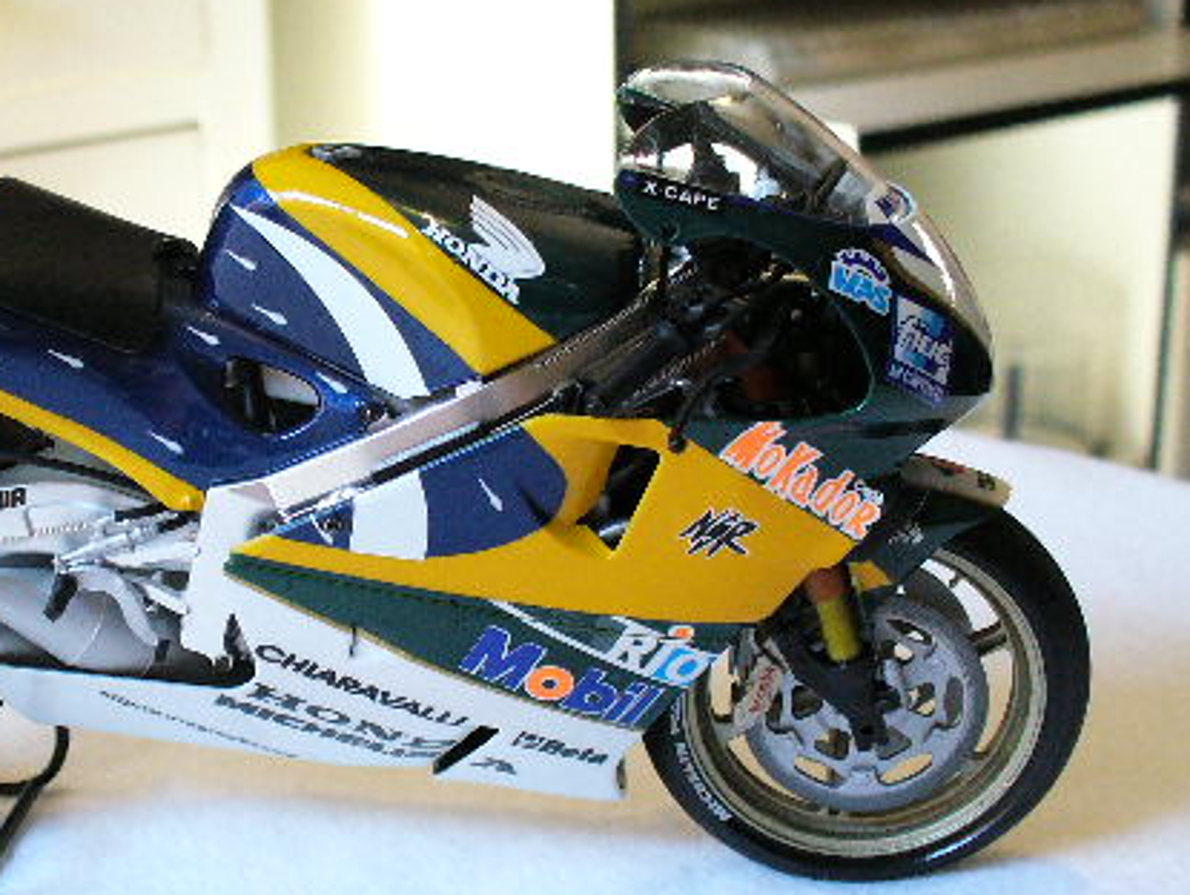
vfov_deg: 25.7
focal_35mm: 57
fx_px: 1961
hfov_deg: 33.4
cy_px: 468
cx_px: 381
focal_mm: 6.1
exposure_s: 1/100
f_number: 2.8
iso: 400
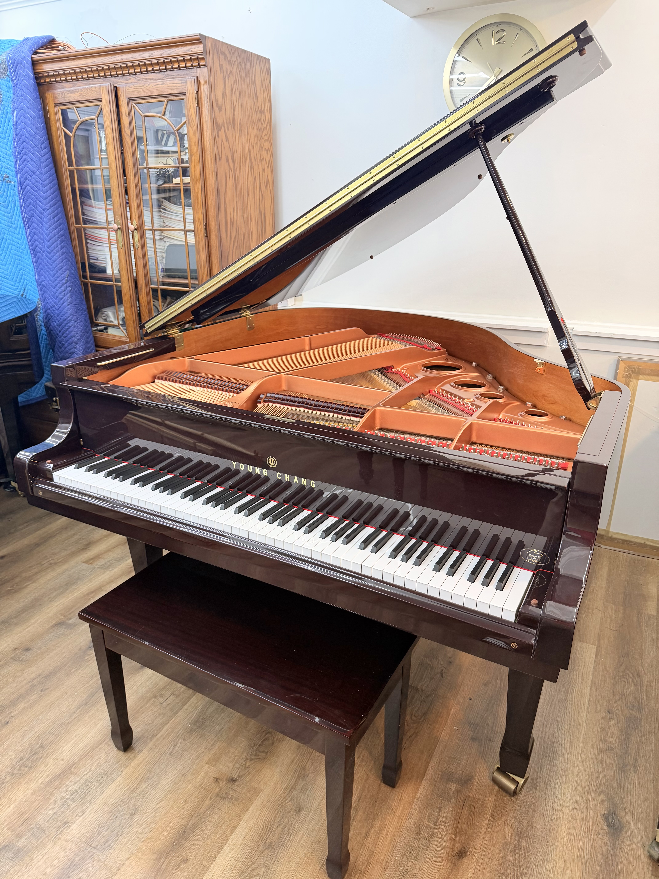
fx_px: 609
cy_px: 440
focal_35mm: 24
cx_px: 330
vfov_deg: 71.6
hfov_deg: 56.8
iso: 125
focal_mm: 6.76
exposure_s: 1/120
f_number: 1.78
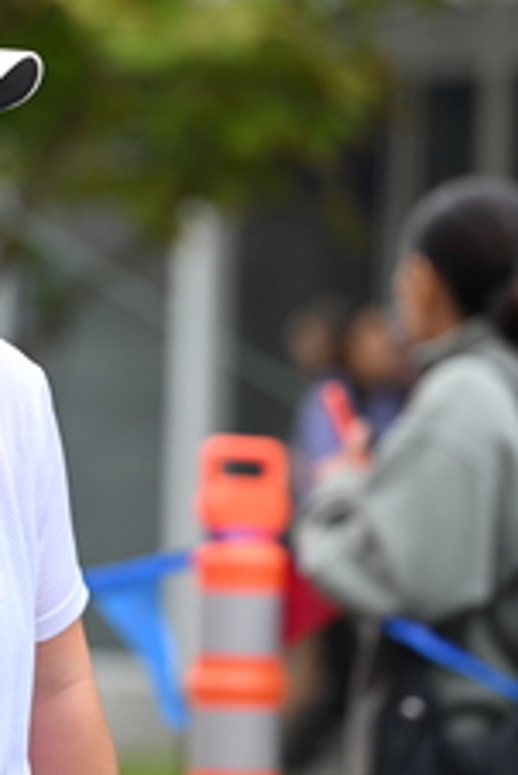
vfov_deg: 8.5
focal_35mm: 241
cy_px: 302
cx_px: -39
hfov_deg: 5.7
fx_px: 5193
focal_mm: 99
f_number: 2.8
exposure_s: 1/2000
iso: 640
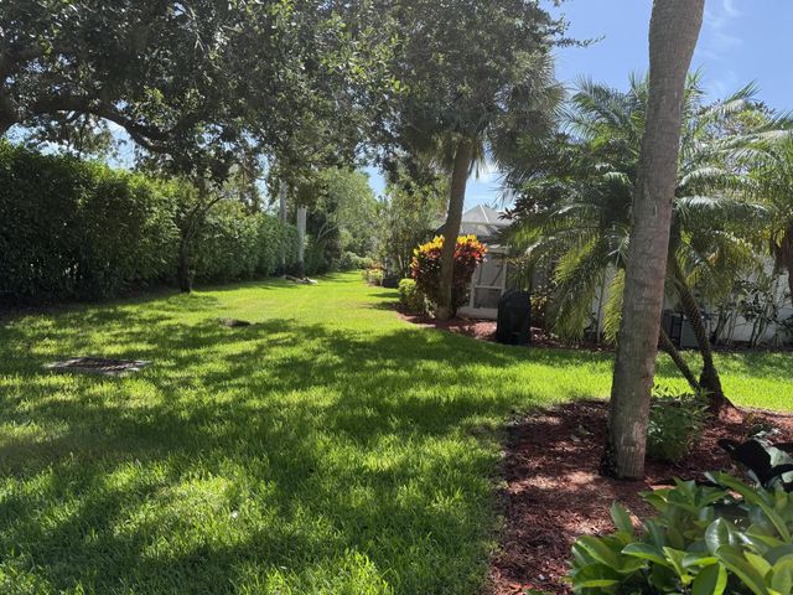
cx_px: 396
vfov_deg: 56.8
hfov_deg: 71.6
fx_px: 550
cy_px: 298
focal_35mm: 24
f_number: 1.78
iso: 100
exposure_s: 1/1689
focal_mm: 6.76
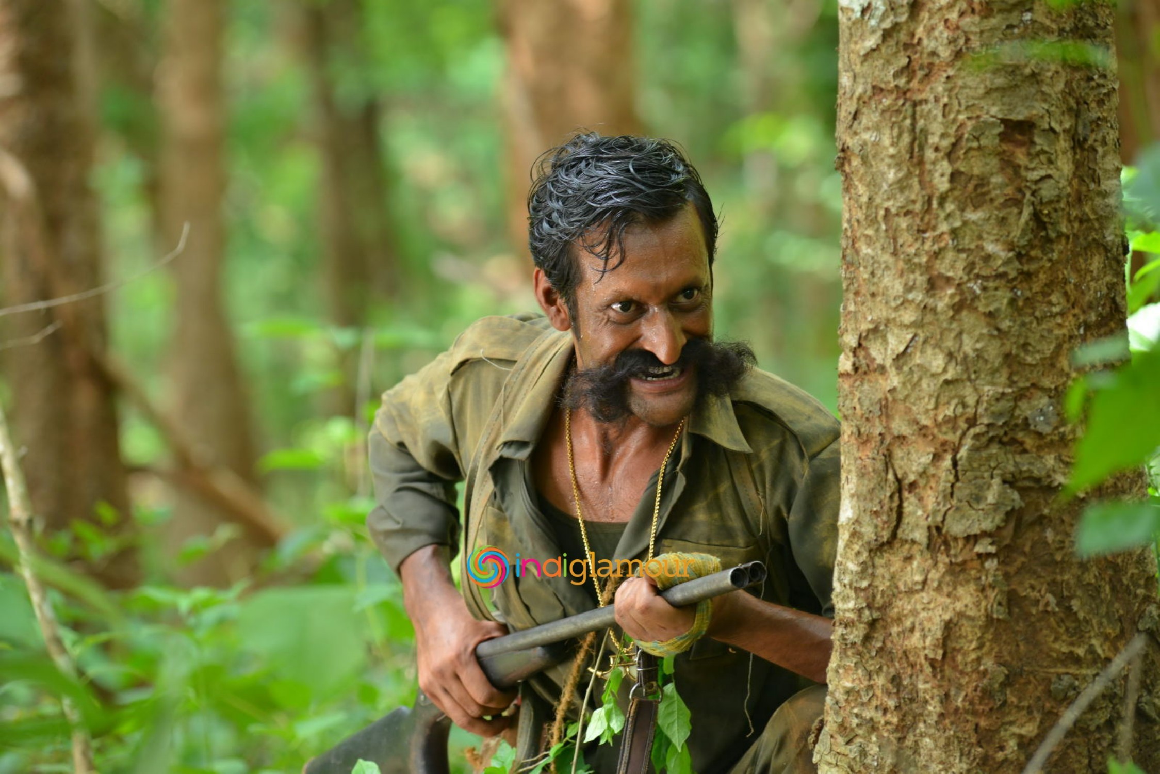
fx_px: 5478
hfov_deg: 12.1
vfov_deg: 8.1
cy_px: 387
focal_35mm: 170
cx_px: 580
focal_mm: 170
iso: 1000
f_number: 5
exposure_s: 1/160
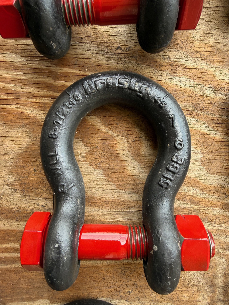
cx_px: 114
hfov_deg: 56.8
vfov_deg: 71.6
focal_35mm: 24
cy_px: 152
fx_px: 212
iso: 50
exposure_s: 1/135
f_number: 2.2
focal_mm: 2.22
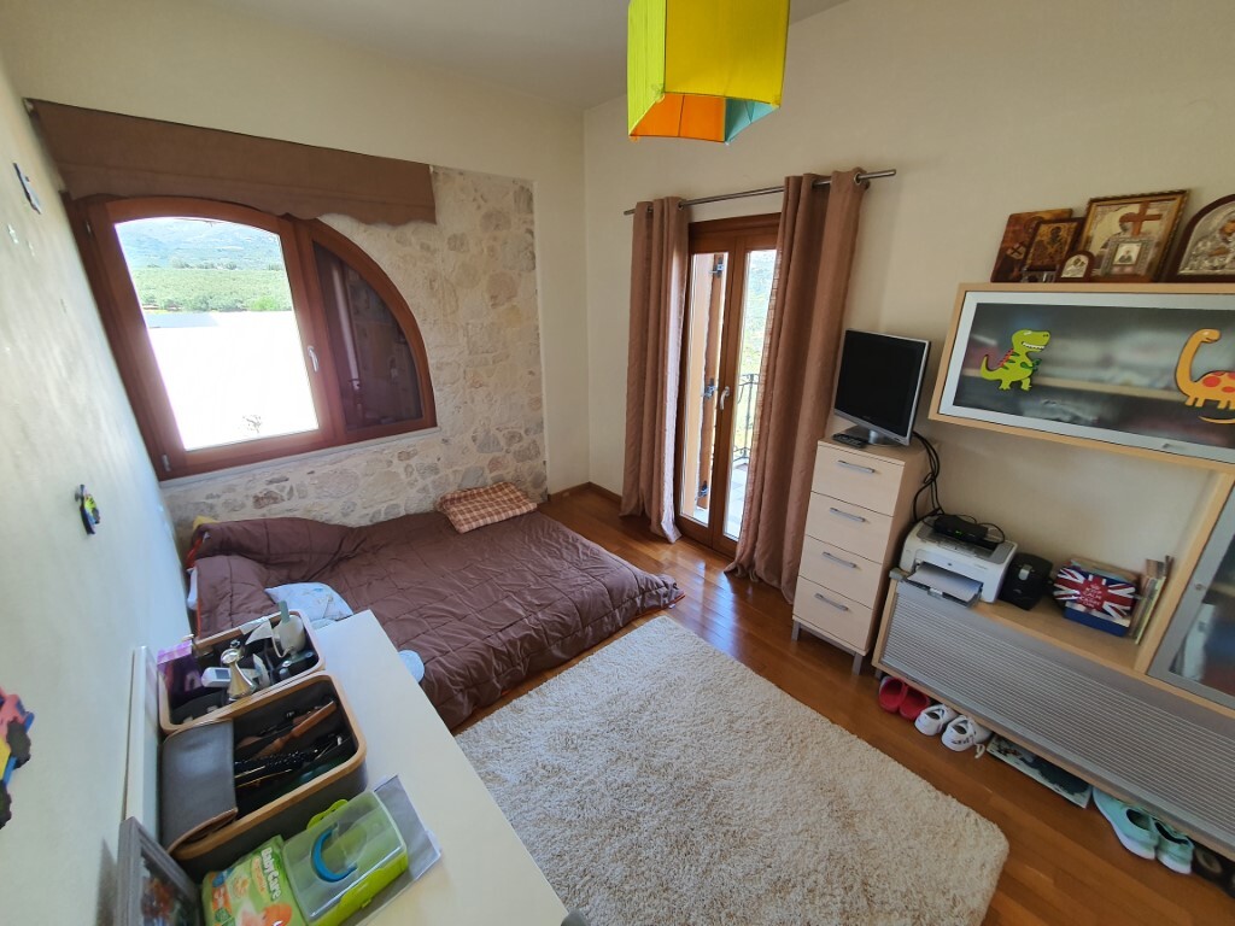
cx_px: 618
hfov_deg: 106.2
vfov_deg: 89.9
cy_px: 463
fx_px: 464
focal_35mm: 13
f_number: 2.2
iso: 80
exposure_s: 1/50
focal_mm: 1.8
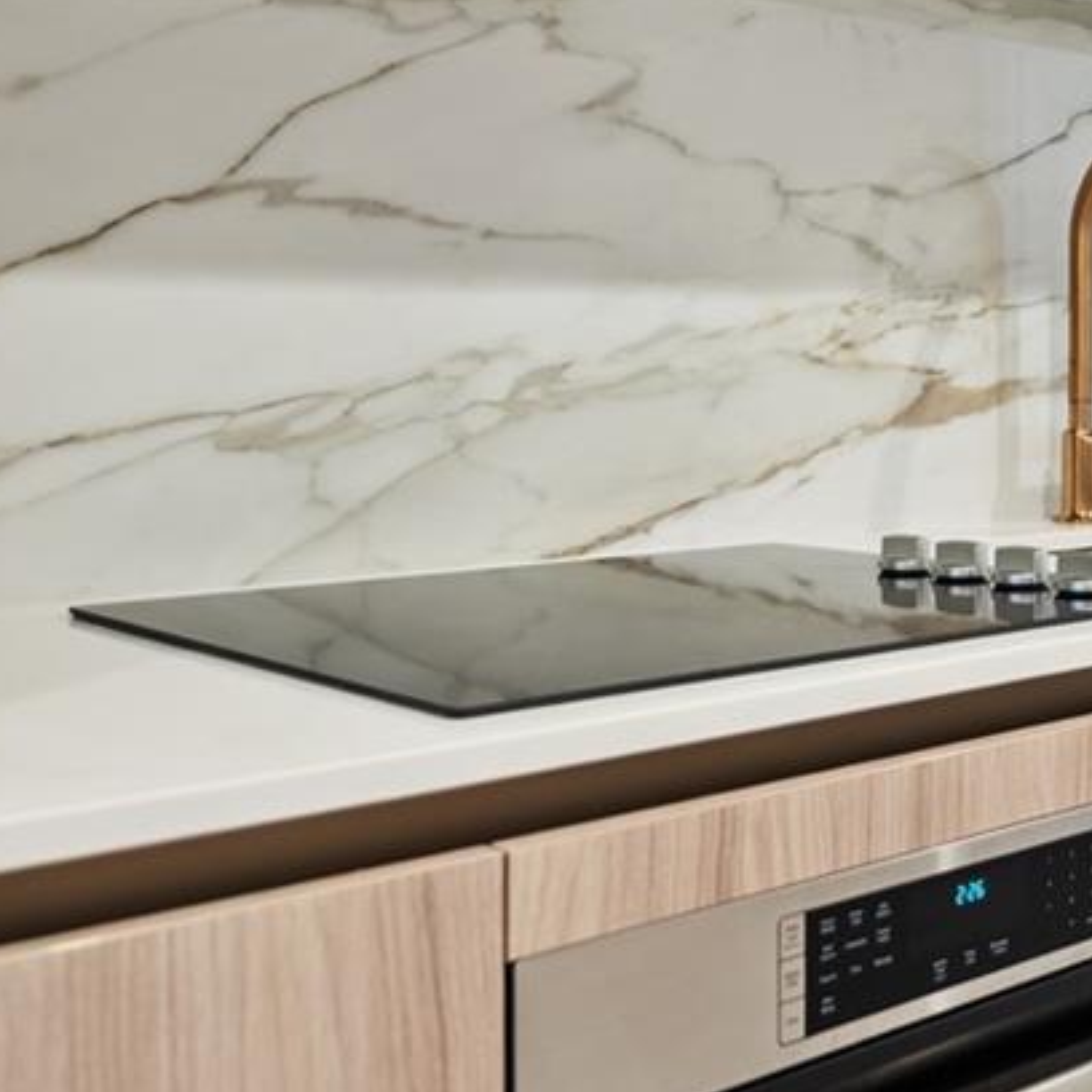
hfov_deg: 31.8
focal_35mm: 50
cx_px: 1055
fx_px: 1785
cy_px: 344
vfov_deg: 33.7
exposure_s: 1/15
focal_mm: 15
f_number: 2.8
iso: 400
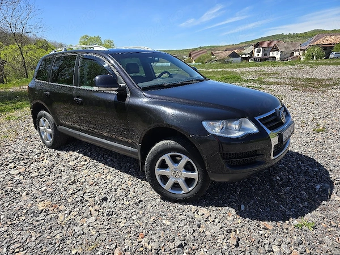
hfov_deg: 73.9
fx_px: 226
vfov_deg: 58.9
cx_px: 170
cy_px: 128
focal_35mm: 23
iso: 12
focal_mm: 6.3
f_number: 1.7
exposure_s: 1/526
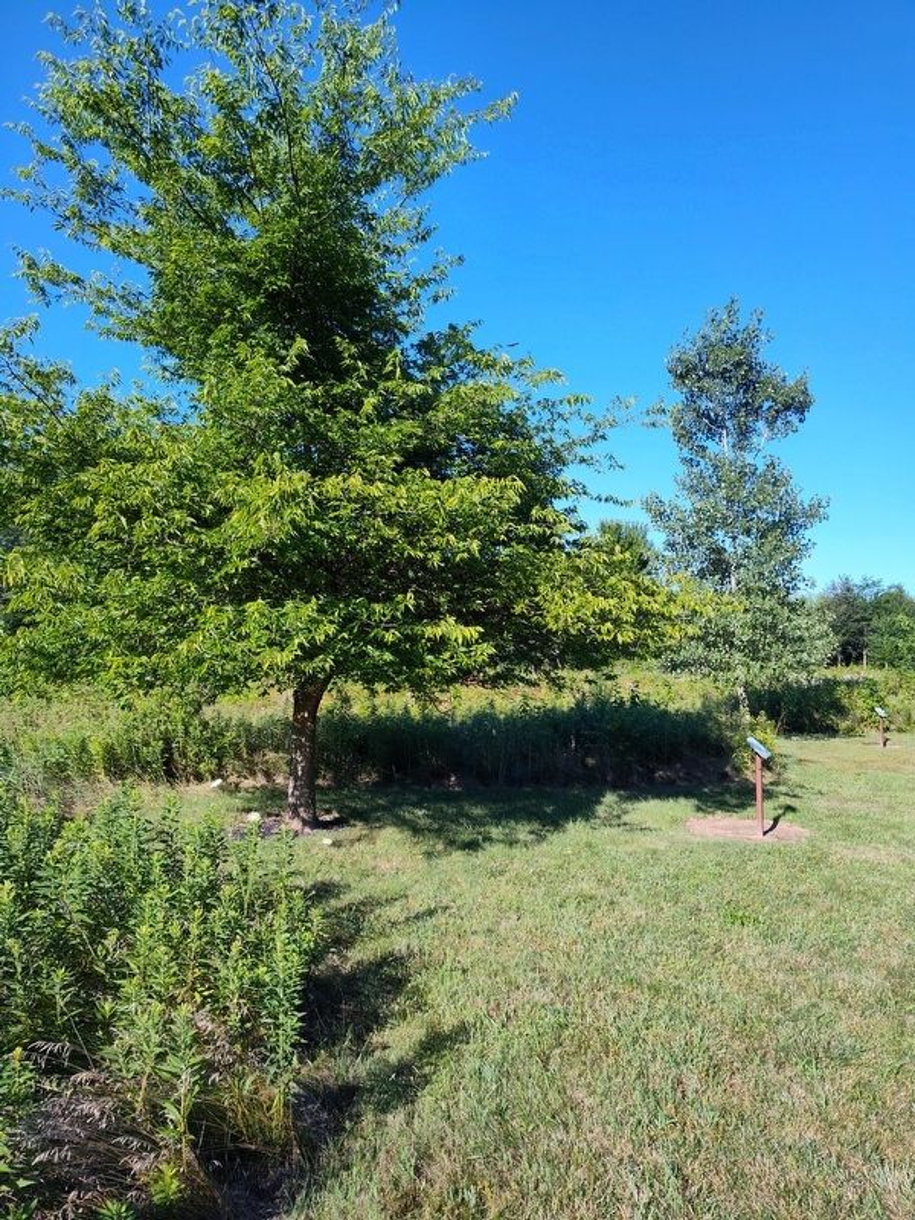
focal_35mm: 23
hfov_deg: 58.9
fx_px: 811
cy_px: 610
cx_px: 458
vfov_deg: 73.9
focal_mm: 5.56
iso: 100
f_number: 1.8
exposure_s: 1/835
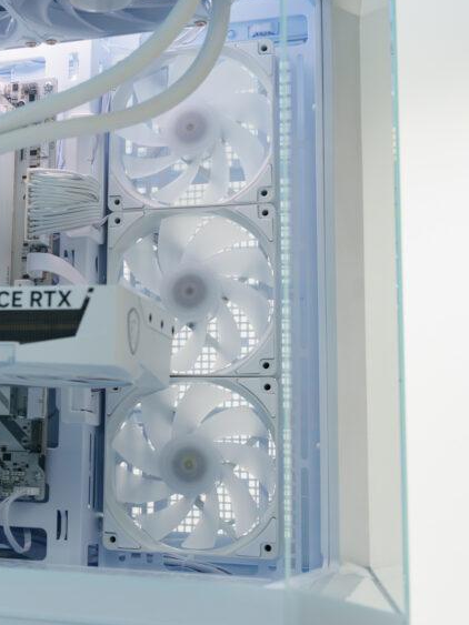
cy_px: 277
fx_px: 1139
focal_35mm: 63
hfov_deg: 22.3
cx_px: -18
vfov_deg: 30.7
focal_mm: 36
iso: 800
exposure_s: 1/25
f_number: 4.5
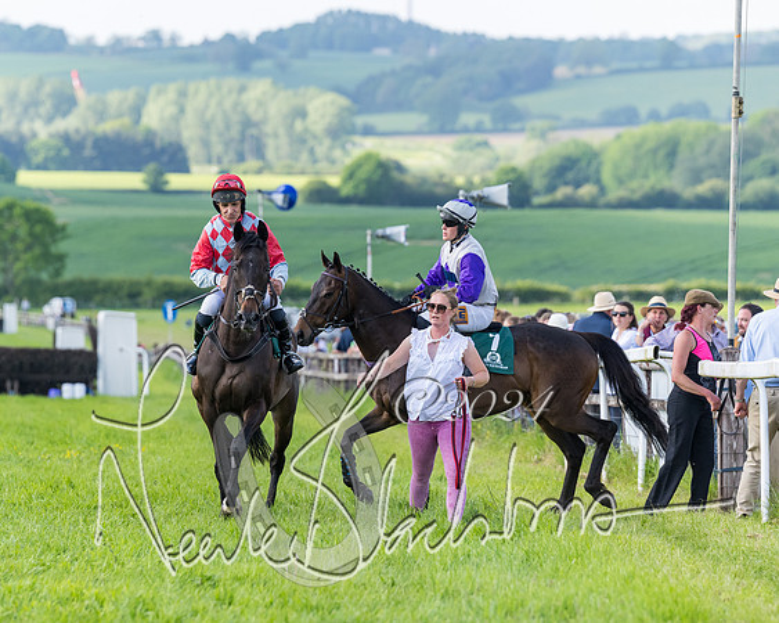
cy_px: 280
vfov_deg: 5.6
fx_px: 6404
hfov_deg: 7.0
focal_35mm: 278
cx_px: 315
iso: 500
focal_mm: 180
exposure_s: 1/2000
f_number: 4
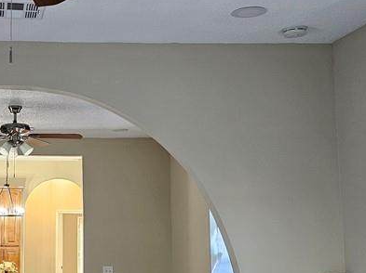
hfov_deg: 31.0
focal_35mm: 60
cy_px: 144
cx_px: 48
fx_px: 634
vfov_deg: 24.4
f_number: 1.7
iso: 800
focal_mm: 6.3
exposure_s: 1/120
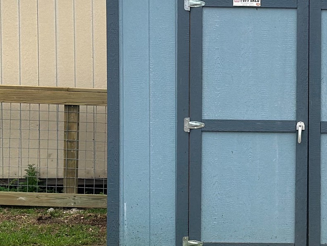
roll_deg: -0.2
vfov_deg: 12.0
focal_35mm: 124
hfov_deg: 15.4
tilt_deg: -1.7
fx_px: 1172
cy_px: 112
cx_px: 370
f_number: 1.78
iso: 100
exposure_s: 1/3876
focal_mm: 6.86
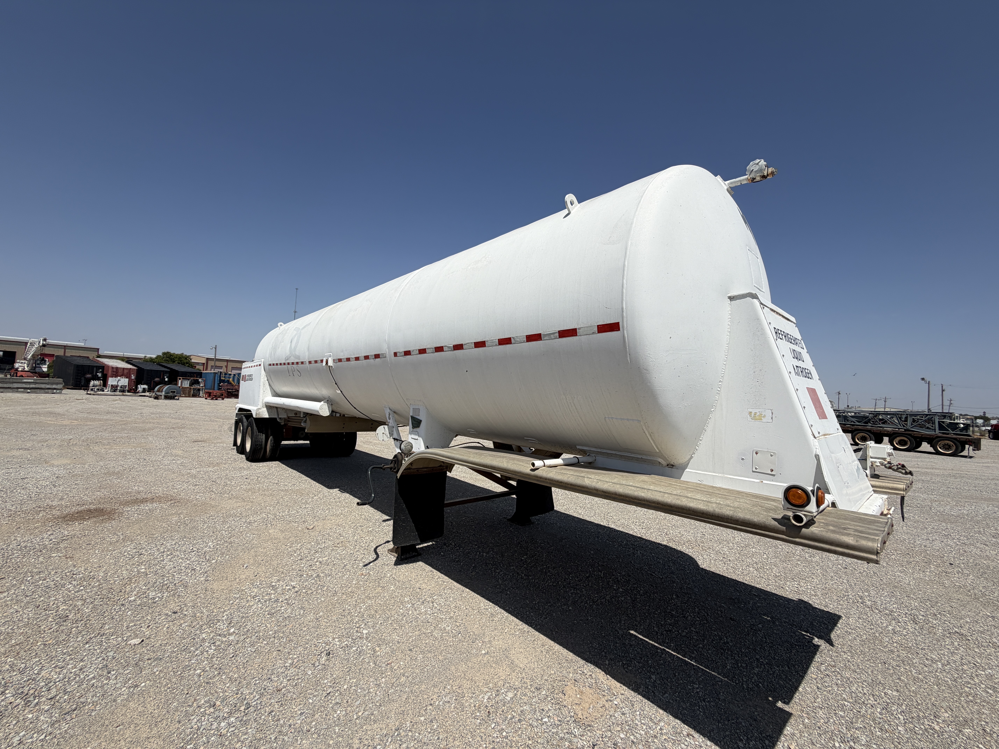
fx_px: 404
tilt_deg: +1.3
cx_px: 500
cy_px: 374
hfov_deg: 102.1
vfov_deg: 85.7
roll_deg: -3.7
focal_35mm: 14
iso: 20
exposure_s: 1/1848
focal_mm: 2.22
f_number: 2.2
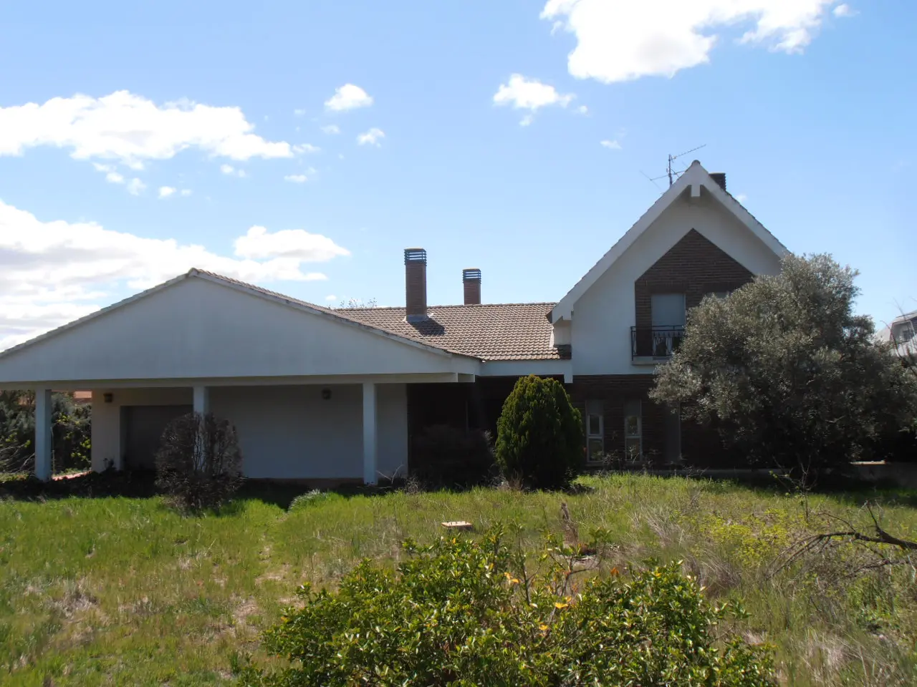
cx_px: 458
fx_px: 980
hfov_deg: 50.1
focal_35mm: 37
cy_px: 344
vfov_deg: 38.7
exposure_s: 1/800
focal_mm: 6.61
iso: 80
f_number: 3.9
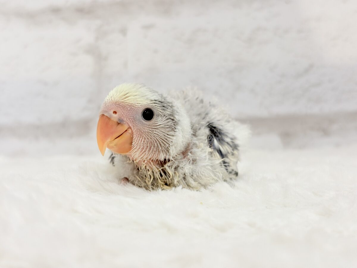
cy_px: 134
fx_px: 536
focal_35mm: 52
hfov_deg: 36.8
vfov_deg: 28.0
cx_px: 178
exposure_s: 1/50
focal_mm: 5.96
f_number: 1.6
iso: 40
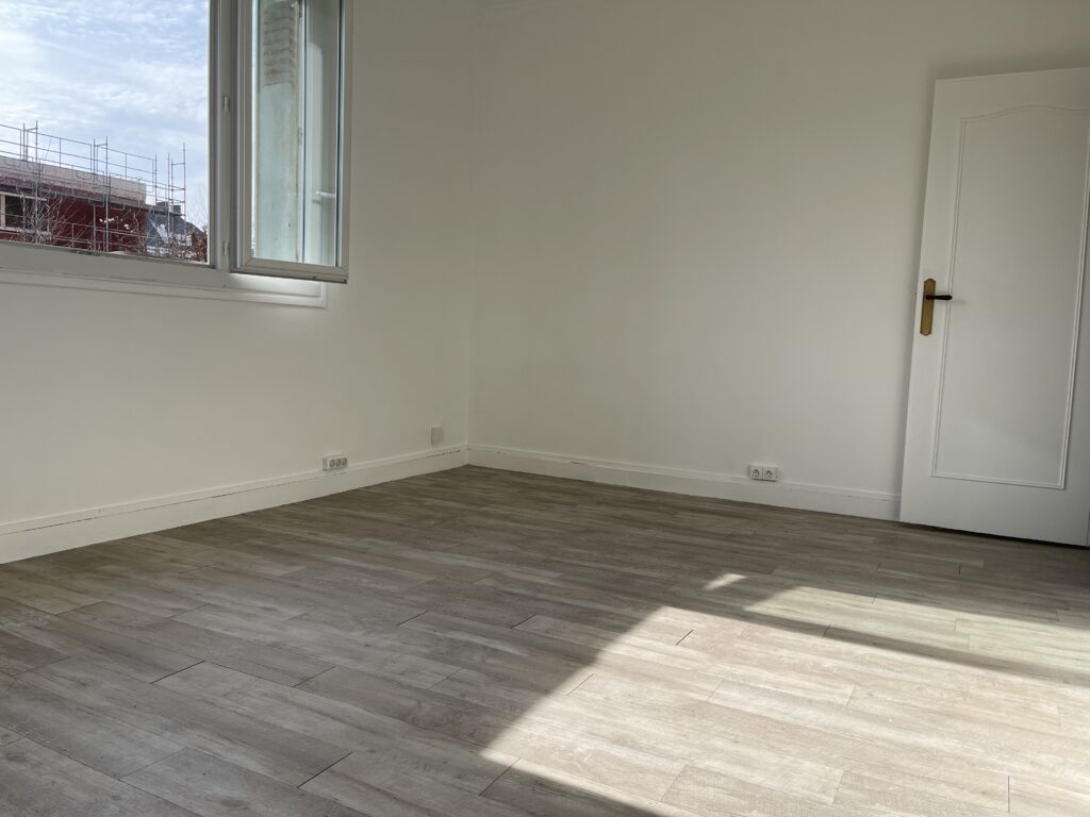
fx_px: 787
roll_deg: -1.1
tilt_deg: -6.3
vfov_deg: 54.9
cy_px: 408
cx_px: 545
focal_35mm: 25
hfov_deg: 69.4
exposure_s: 1/1493
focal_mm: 5.1
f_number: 1.6
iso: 32
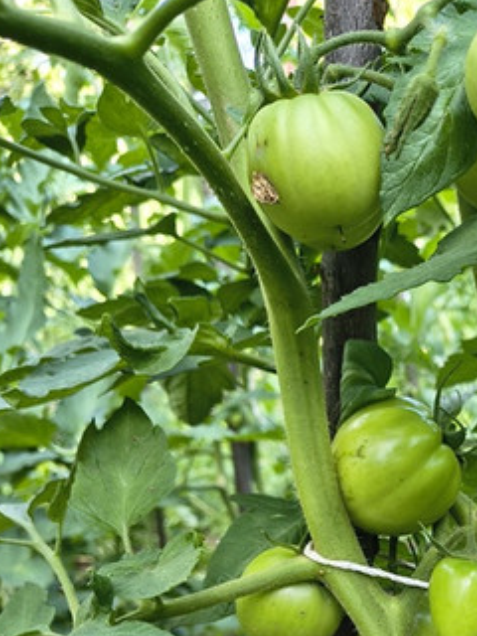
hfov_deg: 28.6
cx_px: 465
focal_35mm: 48
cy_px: 574
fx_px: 882
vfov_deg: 37.1
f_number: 1.8
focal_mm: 5.56
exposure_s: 1/100
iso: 212
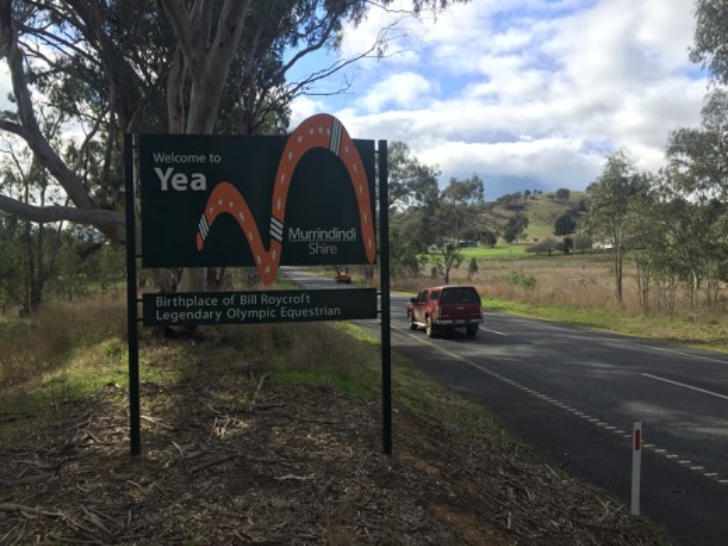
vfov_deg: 48.2
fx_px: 610
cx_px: 364
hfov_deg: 61.7
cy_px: 273
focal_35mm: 29
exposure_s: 1/1099
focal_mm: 4.15
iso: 32
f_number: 2.2
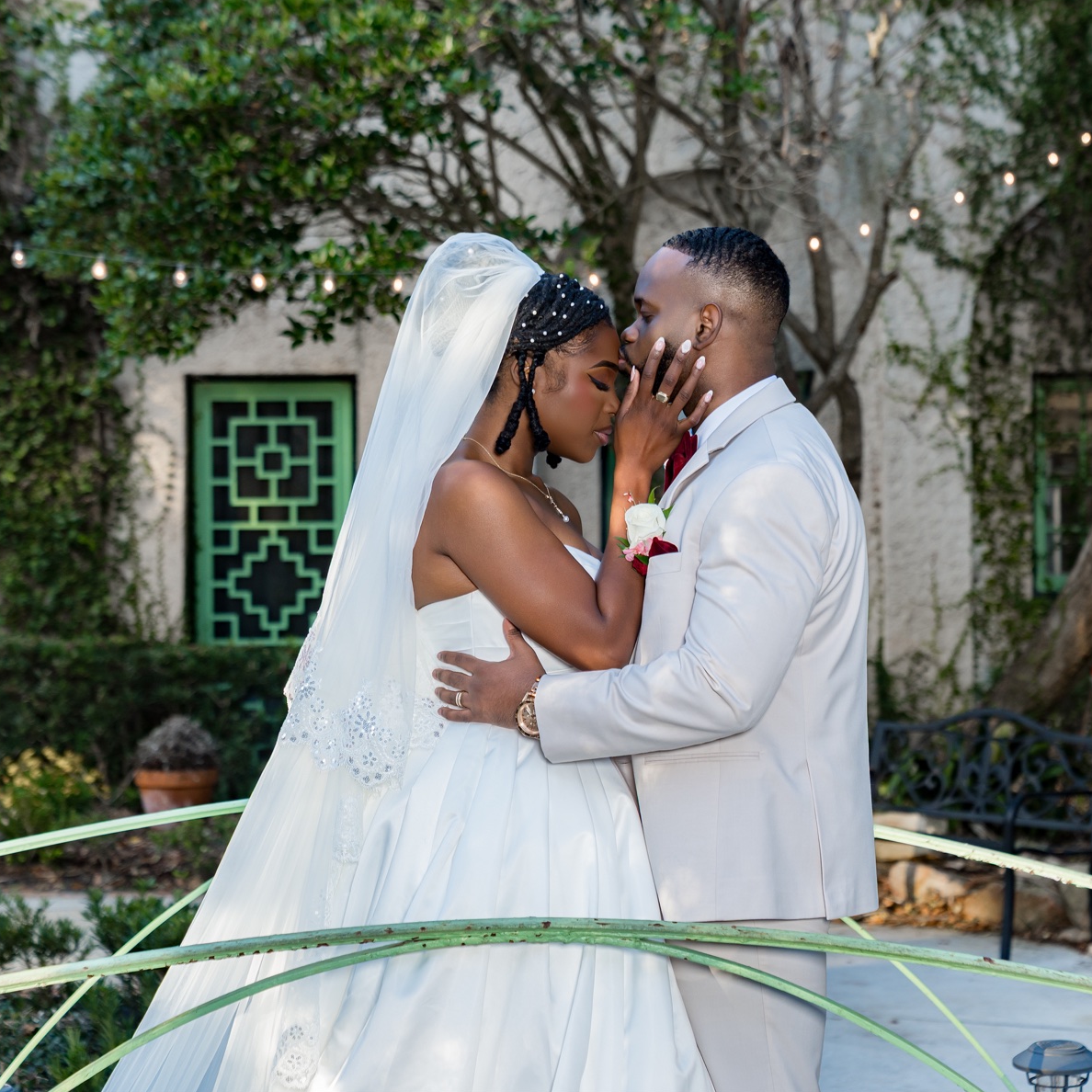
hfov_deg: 20.4
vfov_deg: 20.4
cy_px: 543
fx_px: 3034
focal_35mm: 85
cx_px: 563
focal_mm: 66
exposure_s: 1/200
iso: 250
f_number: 4
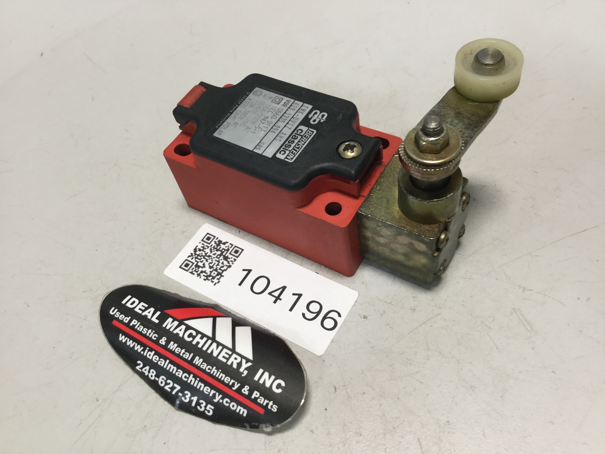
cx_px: 302
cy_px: 227
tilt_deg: -54.6
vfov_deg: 45.4
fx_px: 542
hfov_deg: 58.4
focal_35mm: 31
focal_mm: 3.3
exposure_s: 1/30
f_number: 2.4
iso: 50
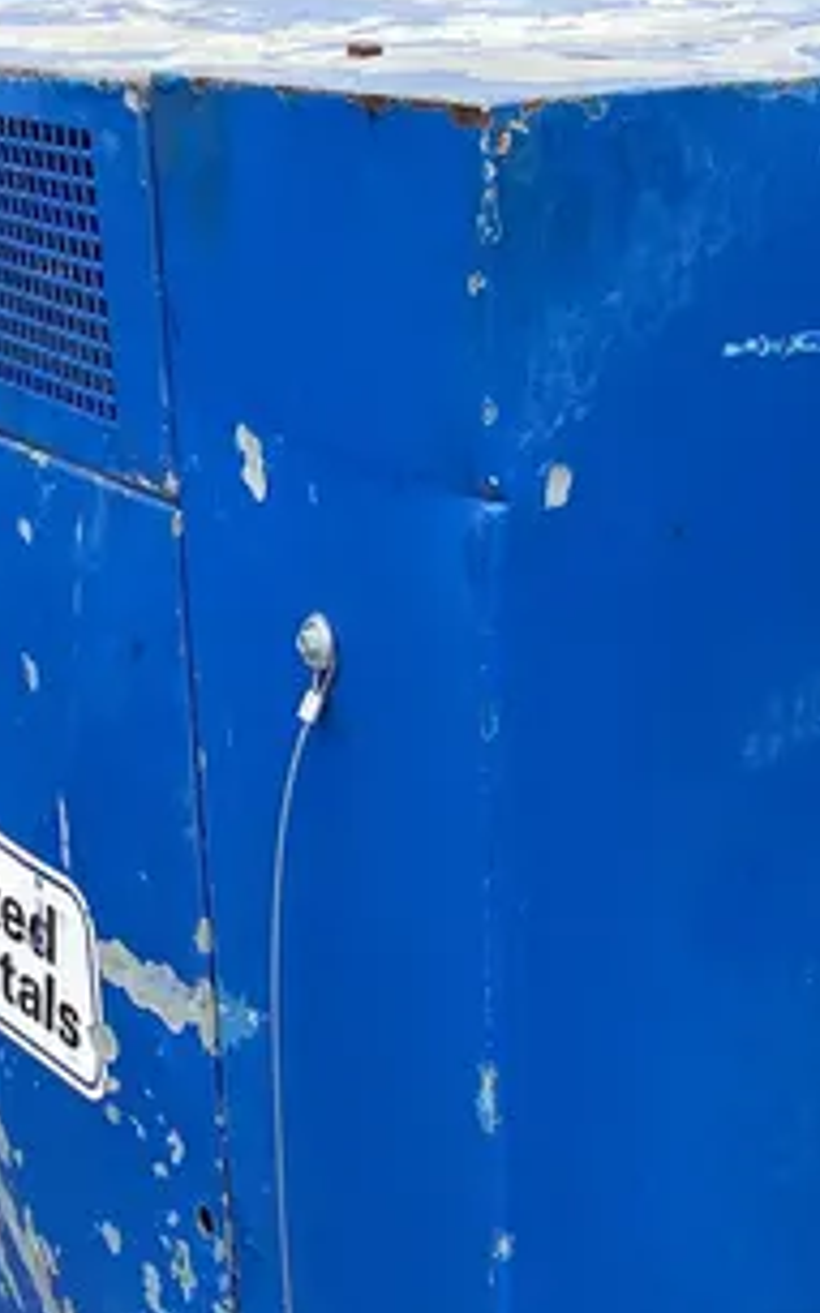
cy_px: 980
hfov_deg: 19.7
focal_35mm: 66
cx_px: 425
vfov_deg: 30.6
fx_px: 2362
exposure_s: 1/534
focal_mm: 4.25
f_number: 1.8
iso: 32
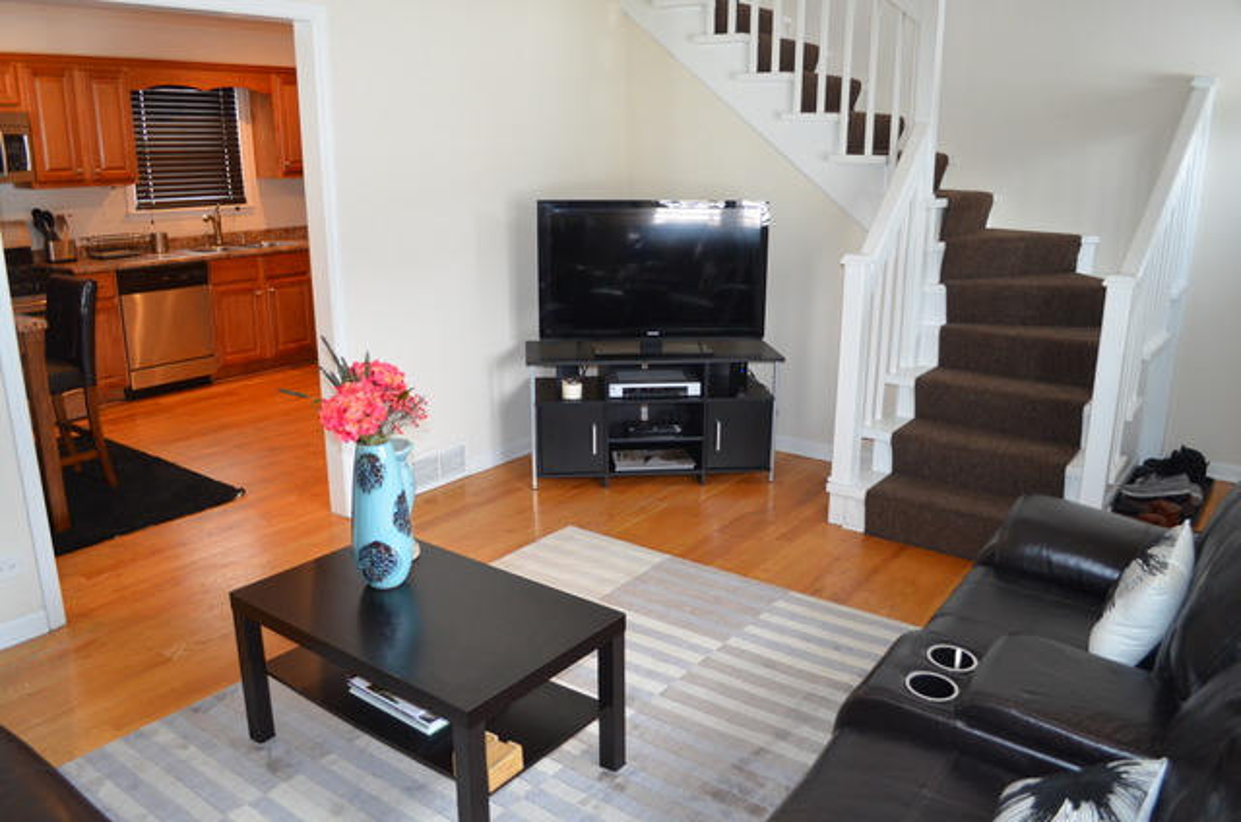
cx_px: 620
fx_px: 929
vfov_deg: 47.7
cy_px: 411
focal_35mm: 27
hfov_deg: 67.5
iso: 900
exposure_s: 1/60
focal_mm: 18
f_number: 3.5
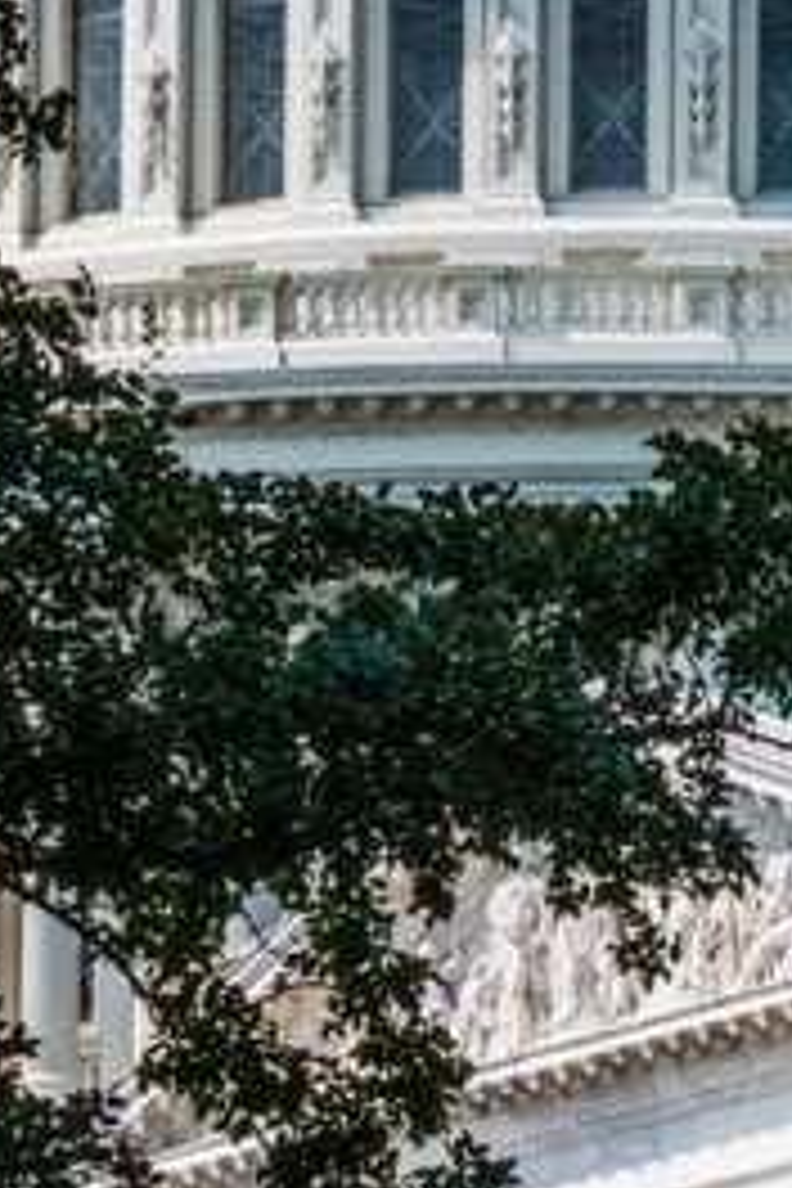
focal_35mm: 358
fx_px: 11813
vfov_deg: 5.7
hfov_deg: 3.8
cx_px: 806
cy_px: -369
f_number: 22
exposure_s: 1/640
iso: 1250
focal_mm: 70
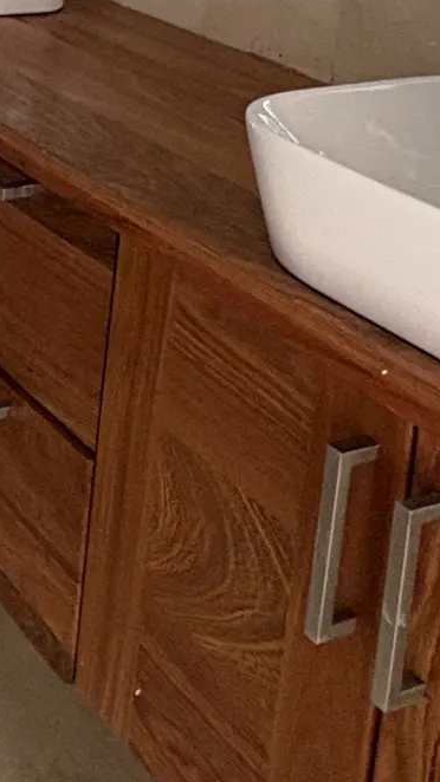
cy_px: -161
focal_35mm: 59
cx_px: -268
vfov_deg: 30.1
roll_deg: -3.9
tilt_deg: -6.4
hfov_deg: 17.7
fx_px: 1225
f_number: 2.2
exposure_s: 1/66
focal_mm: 2.22
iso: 200
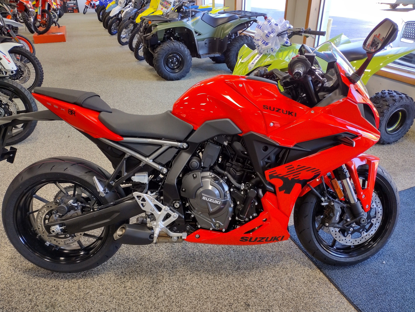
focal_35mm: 27
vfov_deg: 51.4
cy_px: 156
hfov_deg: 65.3
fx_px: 324
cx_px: 208
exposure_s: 1/60
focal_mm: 4.71
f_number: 1.7
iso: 167
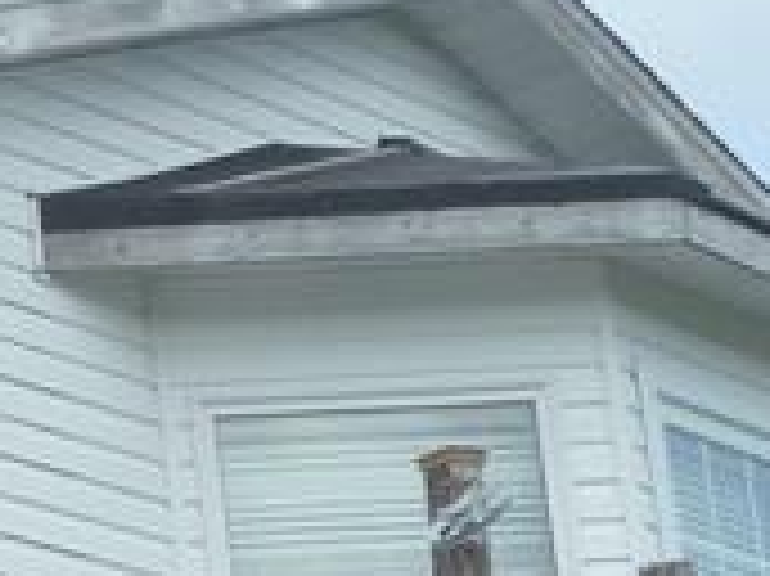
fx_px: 4668
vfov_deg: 7.0
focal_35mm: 210
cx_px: -815
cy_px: 626
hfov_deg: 8.9
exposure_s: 1/250
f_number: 4.5
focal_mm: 6.3
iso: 100
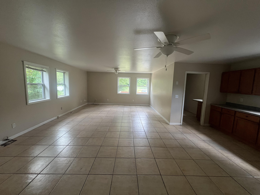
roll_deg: -2.3
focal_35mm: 13
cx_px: 130
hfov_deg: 106.2
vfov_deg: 89.9
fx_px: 98
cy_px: 98
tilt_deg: -6.9
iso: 160
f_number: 1.8
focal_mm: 1.57
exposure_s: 1/99
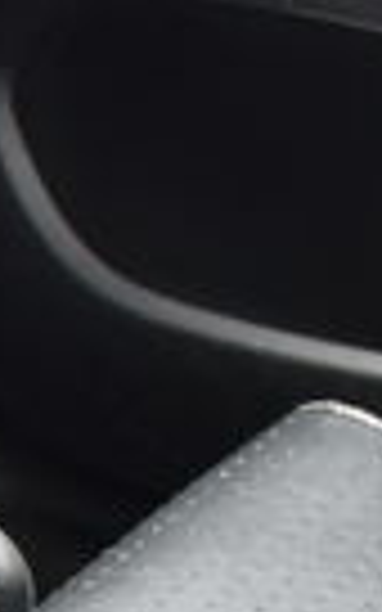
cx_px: -768
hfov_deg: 5.5
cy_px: 632
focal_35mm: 225
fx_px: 3748
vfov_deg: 9.3
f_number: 4
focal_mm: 20
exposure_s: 1/60
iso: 400
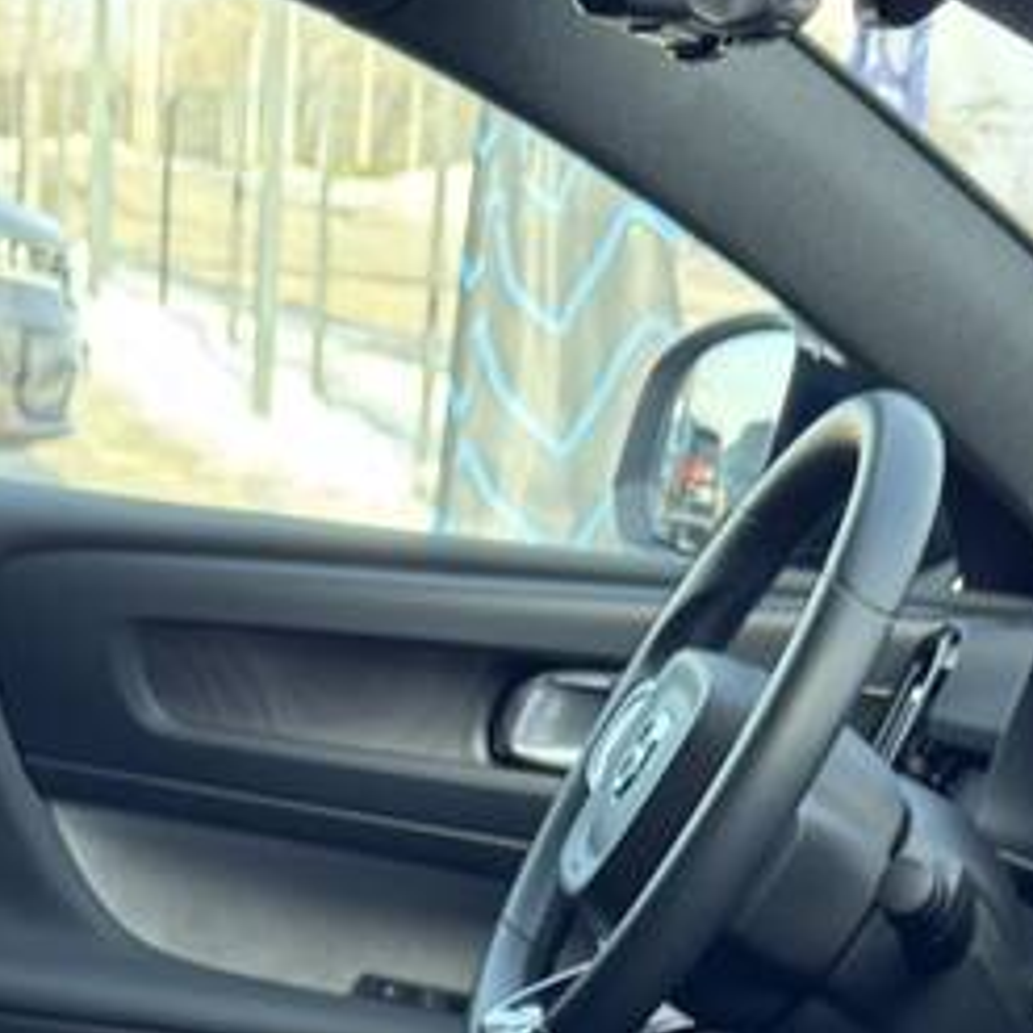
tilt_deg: -25.0
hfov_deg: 16.9
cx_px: 360
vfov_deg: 14.8
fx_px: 3477
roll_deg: -3.0
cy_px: 1853
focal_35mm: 103
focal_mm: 6.76
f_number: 1.78
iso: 100
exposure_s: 1/121
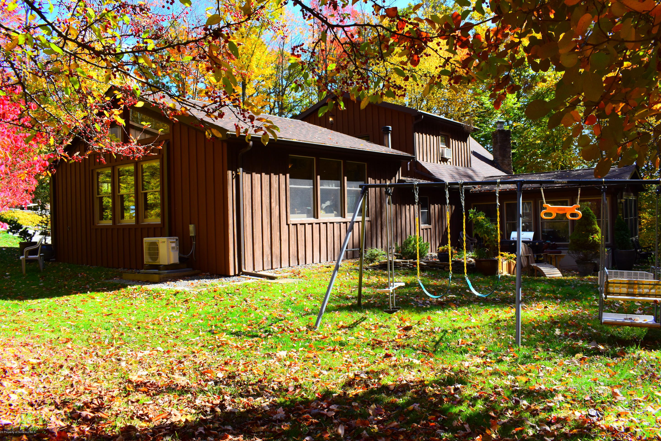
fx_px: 514
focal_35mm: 28
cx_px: 336
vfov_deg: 46.4
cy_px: 218
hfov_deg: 65.5
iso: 220
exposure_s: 1/250
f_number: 8
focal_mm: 18
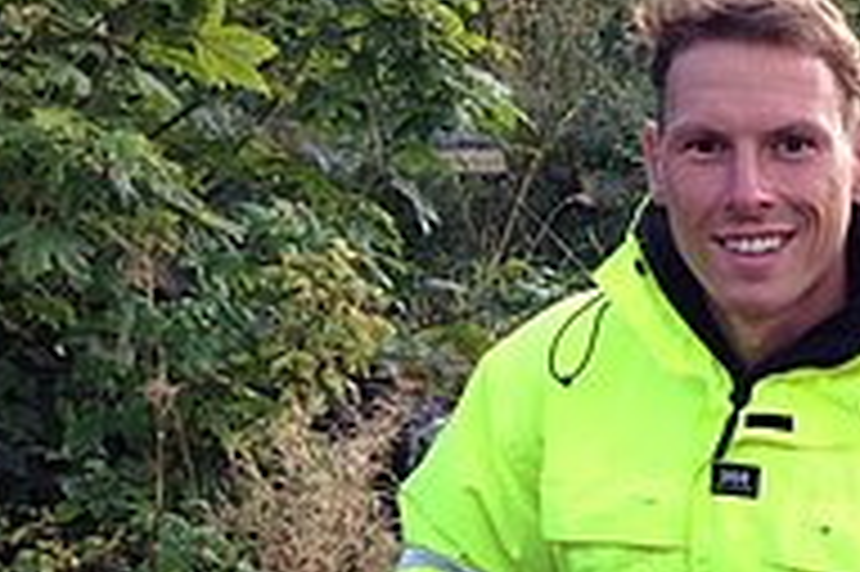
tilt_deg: -5.8
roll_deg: -1.3
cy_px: 649
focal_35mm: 96
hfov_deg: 20.4
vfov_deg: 13.9
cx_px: 916
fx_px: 2291
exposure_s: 1/254
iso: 50
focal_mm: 4.12
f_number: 2.4
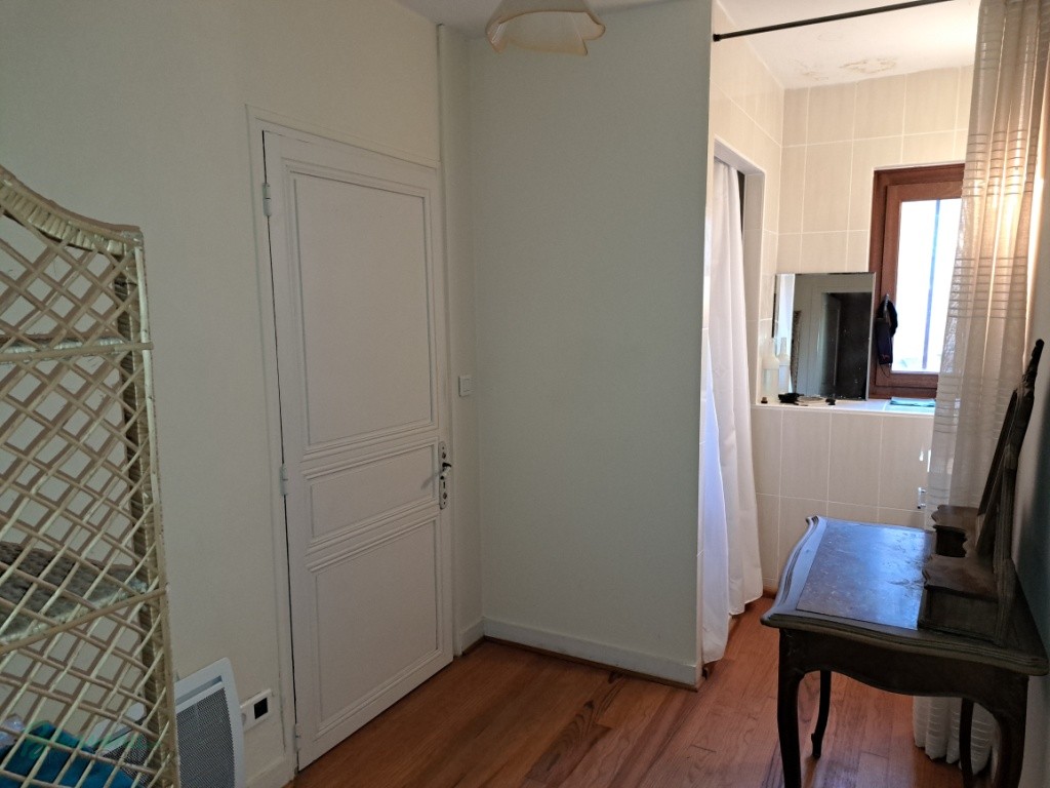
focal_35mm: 24
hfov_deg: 71.6
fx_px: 728
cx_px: 525
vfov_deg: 56.8
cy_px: 394
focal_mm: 5.23
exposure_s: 1/50
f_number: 1.8
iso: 400
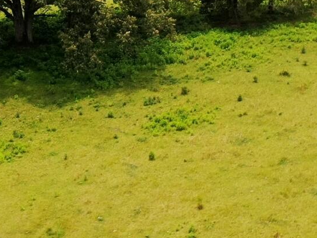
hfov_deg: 13.2
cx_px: 0
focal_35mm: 147
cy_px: -272
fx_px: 1346
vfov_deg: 9.3
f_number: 4
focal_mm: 10.26
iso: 100
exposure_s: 1/100
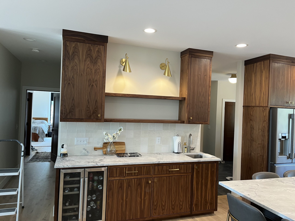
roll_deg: -3.1
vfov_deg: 53.1
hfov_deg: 67.3
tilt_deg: -0.6
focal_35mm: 26
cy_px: 110
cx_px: 148
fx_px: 222
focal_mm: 5.1
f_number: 1.6
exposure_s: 1/60
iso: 125
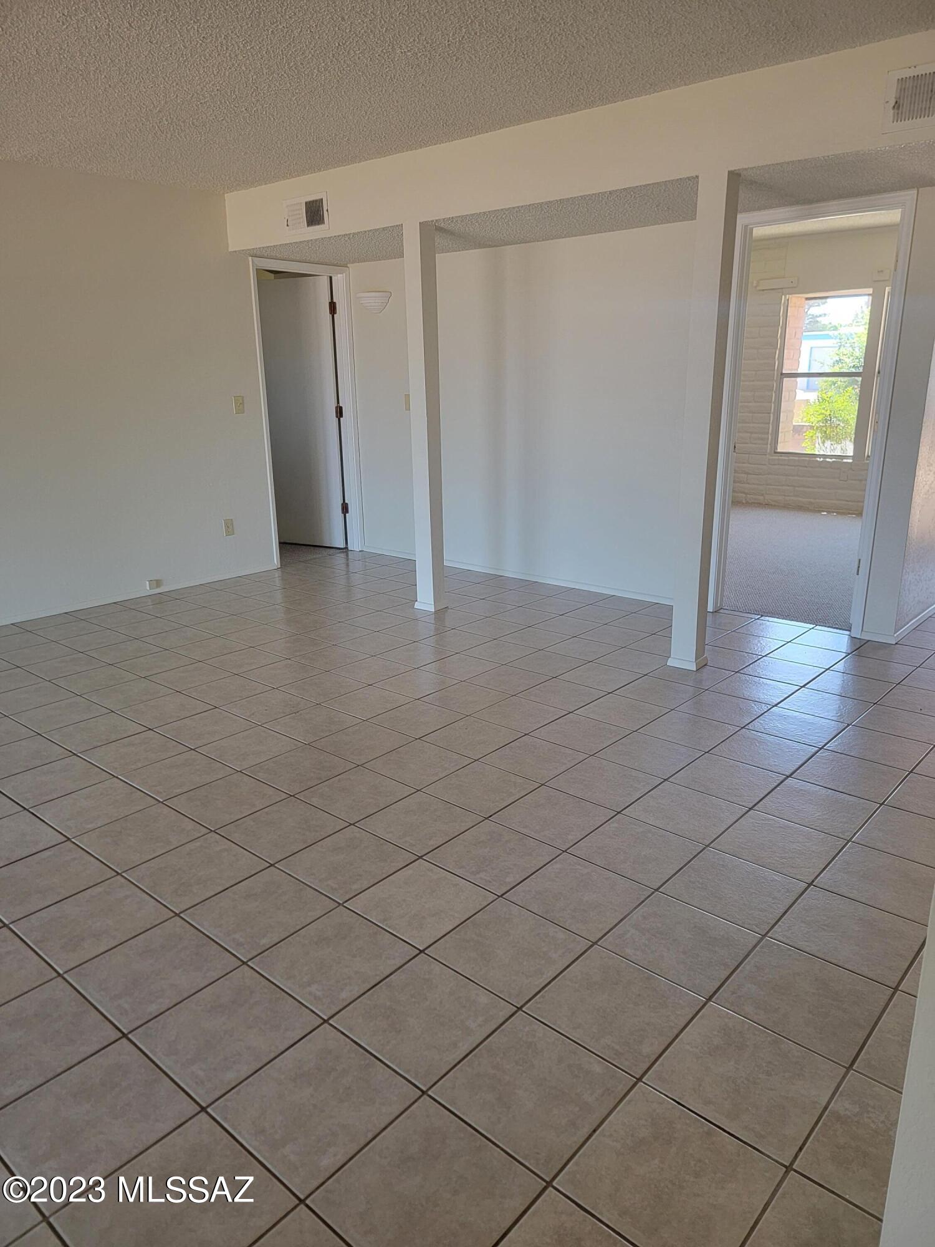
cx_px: 468
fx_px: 864
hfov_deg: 56.8
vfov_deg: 71.6
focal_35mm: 24
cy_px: 624
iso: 200
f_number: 1.8
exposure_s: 1/120
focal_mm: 6.7
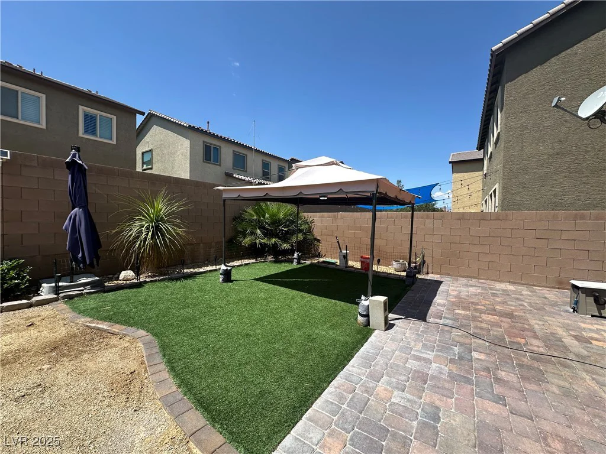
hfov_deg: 102.1
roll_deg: -2.5
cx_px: 303
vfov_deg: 85.7
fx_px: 245
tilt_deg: -0.6
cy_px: 227
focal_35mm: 14
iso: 40
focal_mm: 2.22
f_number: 2.2
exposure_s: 1/1511
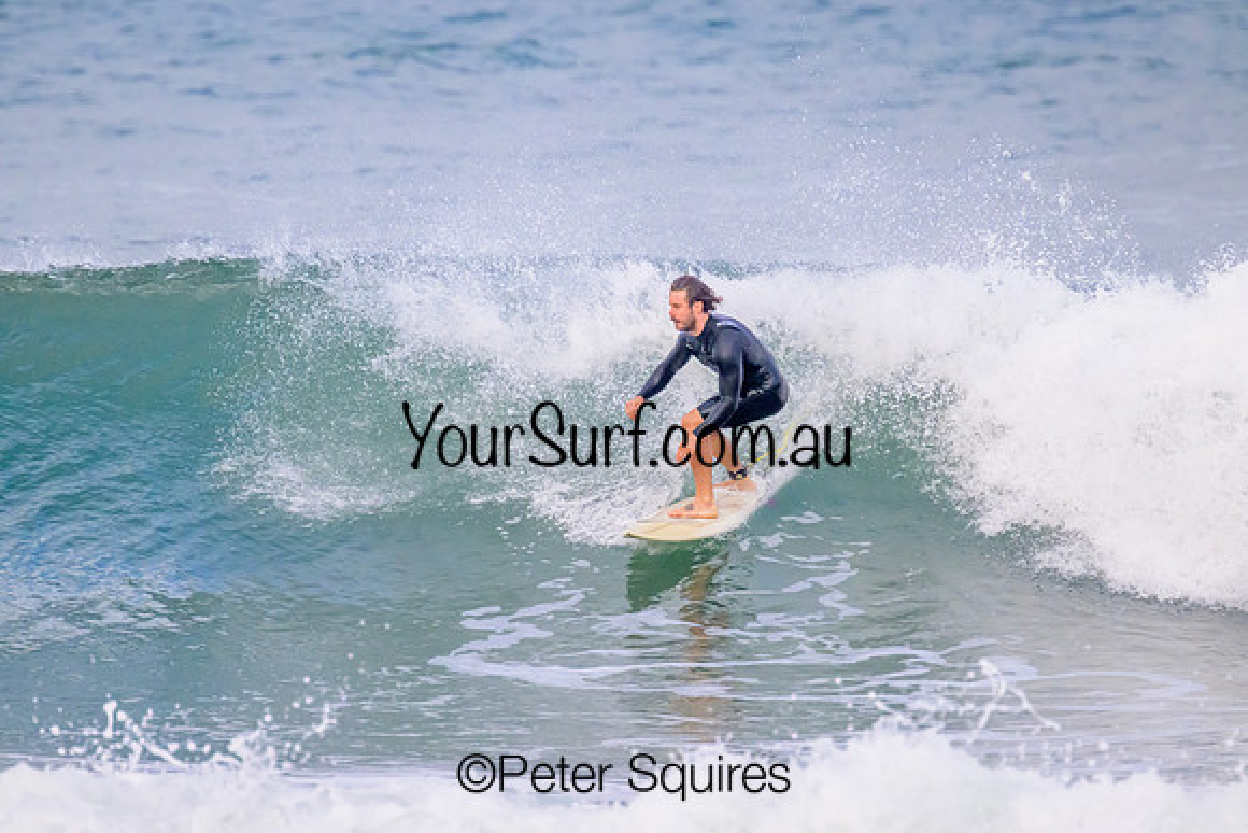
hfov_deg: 2.5
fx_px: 28964
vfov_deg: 1.6
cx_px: 624
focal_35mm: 835
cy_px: 416
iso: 4500
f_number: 11
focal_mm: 800
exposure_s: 1/2000
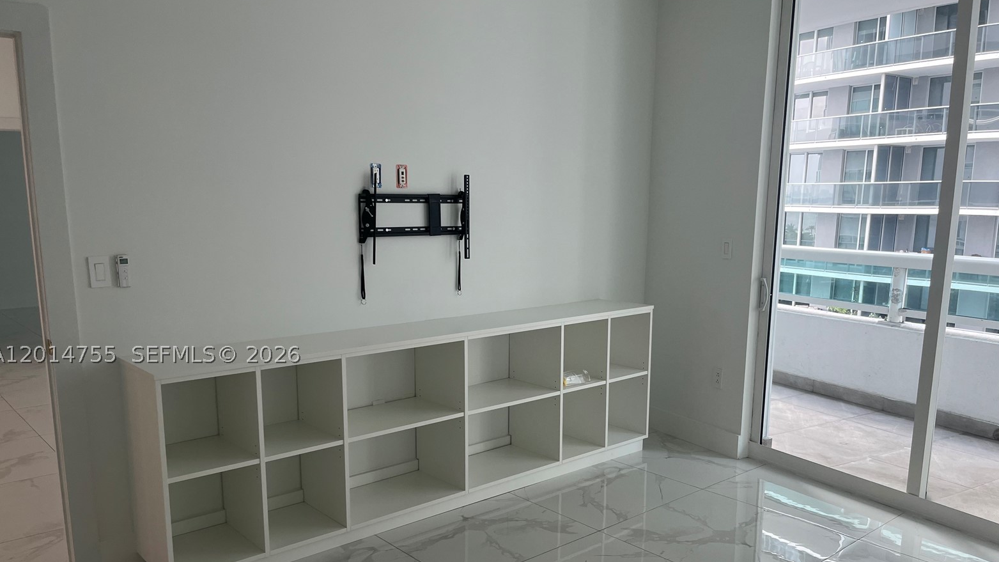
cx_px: 496
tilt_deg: -10.3
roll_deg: -0.6
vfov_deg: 39.9
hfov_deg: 66.1
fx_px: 768
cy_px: 354
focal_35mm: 29
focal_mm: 5.1
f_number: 1.6
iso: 80
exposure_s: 1/120
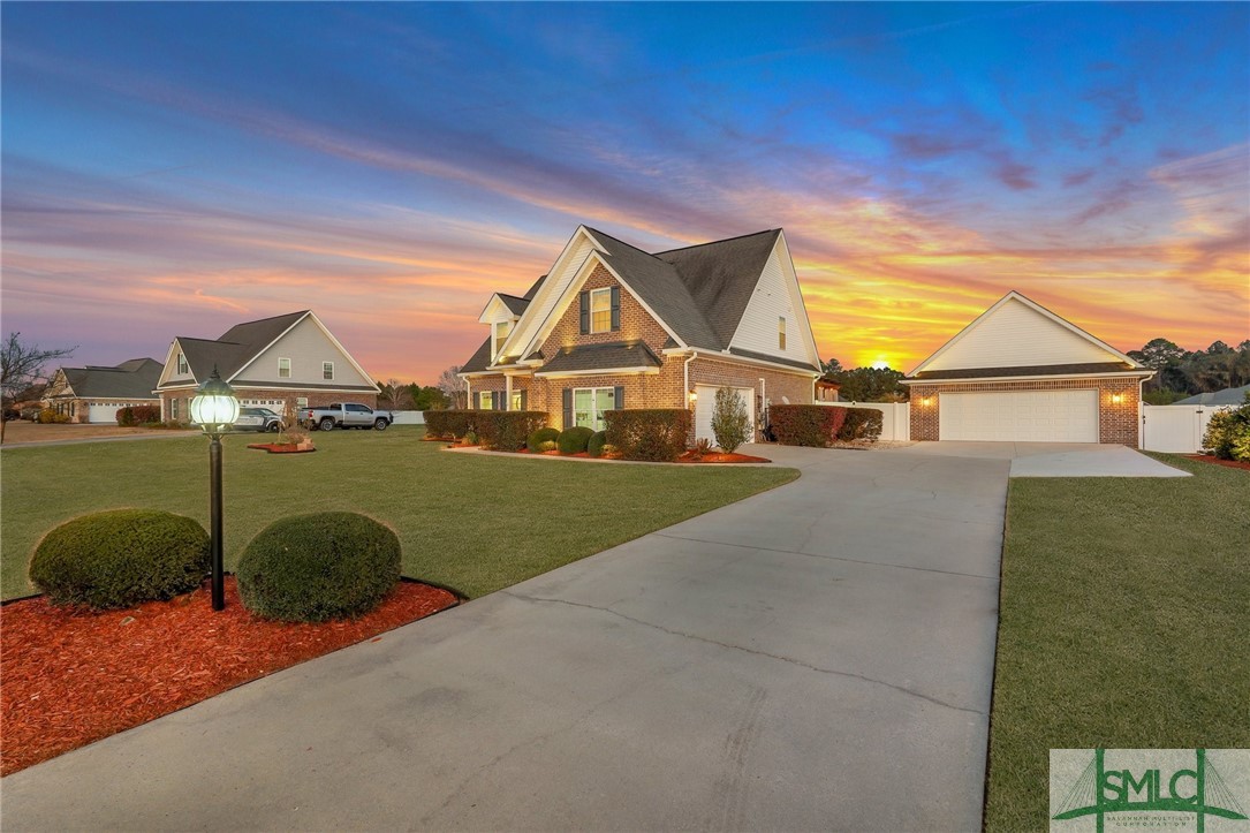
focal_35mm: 16
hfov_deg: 96.7
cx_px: 625
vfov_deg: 73.7
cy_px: 416
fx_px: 555
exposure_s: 1/4
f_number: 9
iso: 320
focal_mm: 16
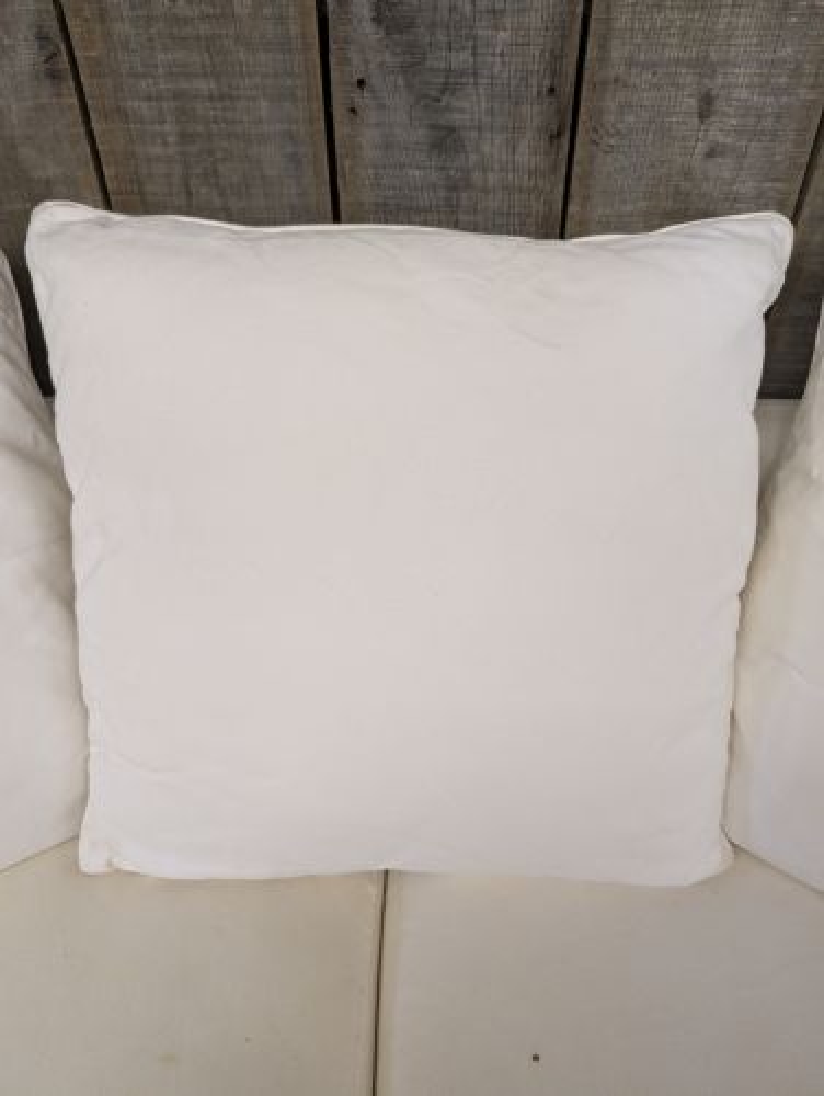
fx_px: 760
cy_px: 548
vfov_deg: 71.5
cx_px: 412
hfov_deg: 56.9
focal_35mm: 24
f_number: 1.68
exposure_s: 1/120
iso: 456
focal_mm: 6.9
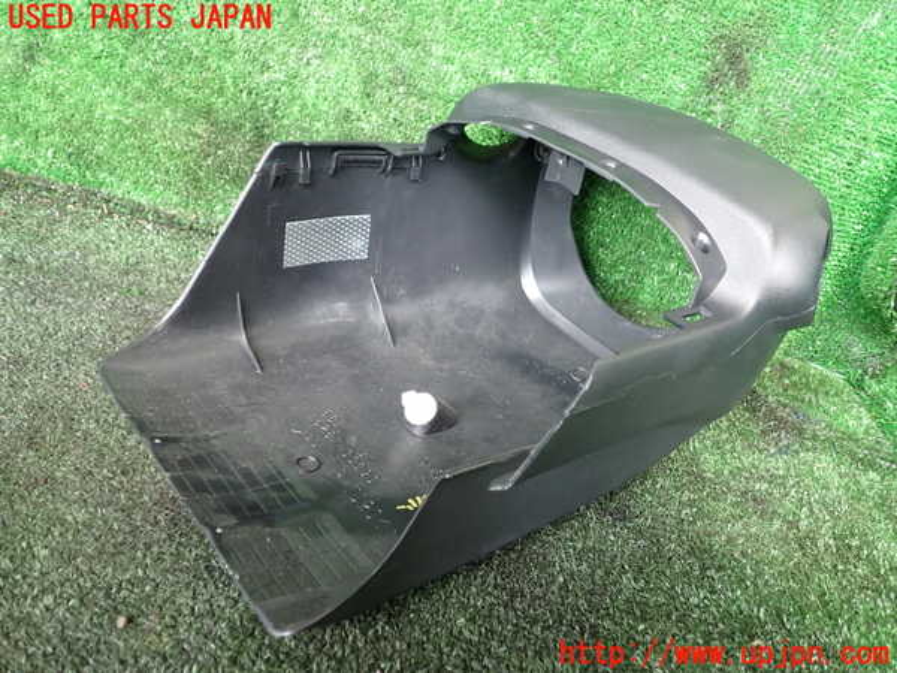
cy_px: 336
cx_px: 448
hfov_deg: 60.0
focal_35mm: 30
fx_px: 777
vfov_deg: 46.8
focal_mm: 5.4
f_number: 2.3
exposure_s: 1/60
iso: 200
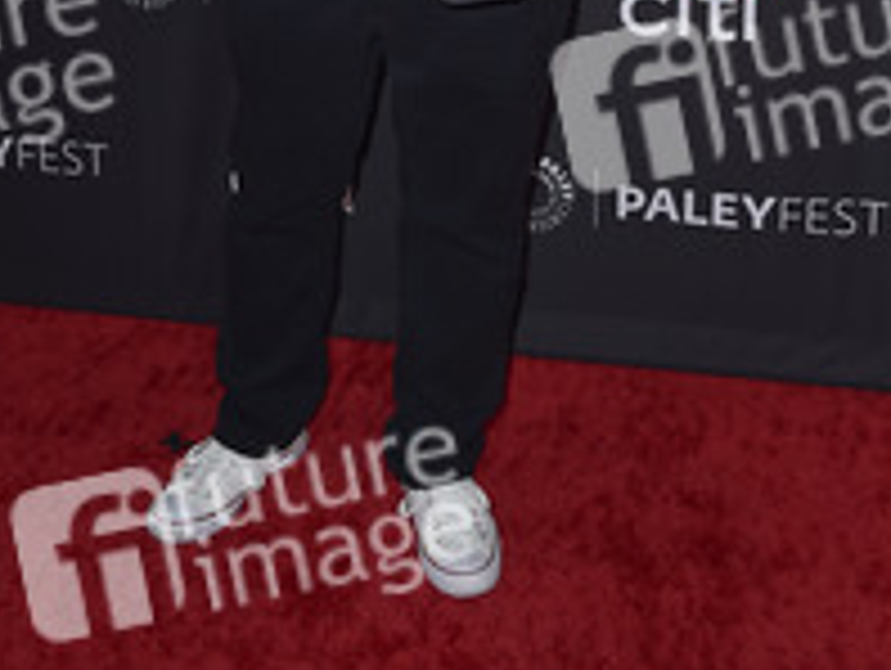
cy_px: -139
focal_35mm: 66
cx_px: 376
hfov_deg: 29.3
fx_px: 1701
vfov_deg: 20.8
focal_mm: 34
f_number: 6.3
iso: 320
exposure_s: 1/200
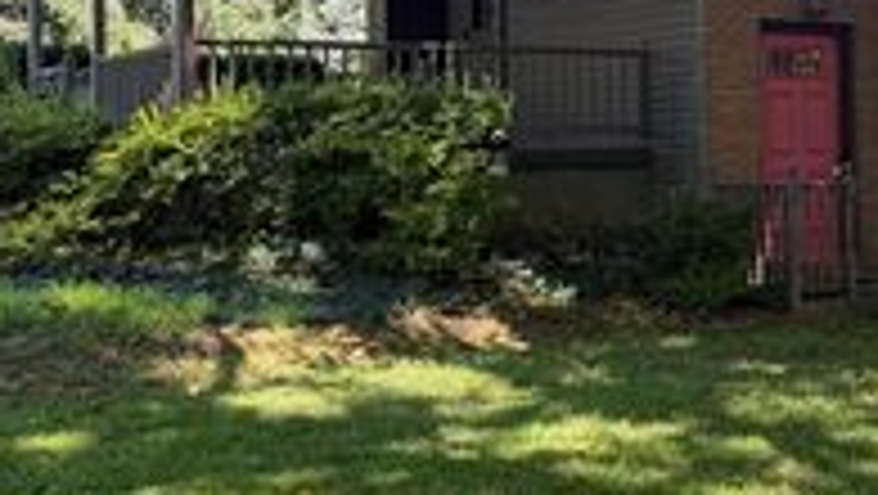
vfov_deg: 17.9
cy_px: 128
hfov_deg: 28.1
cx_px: 1009
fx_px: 1561
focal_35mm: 67
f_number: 1.78
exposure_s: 1/353
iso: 100
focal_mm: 6.76
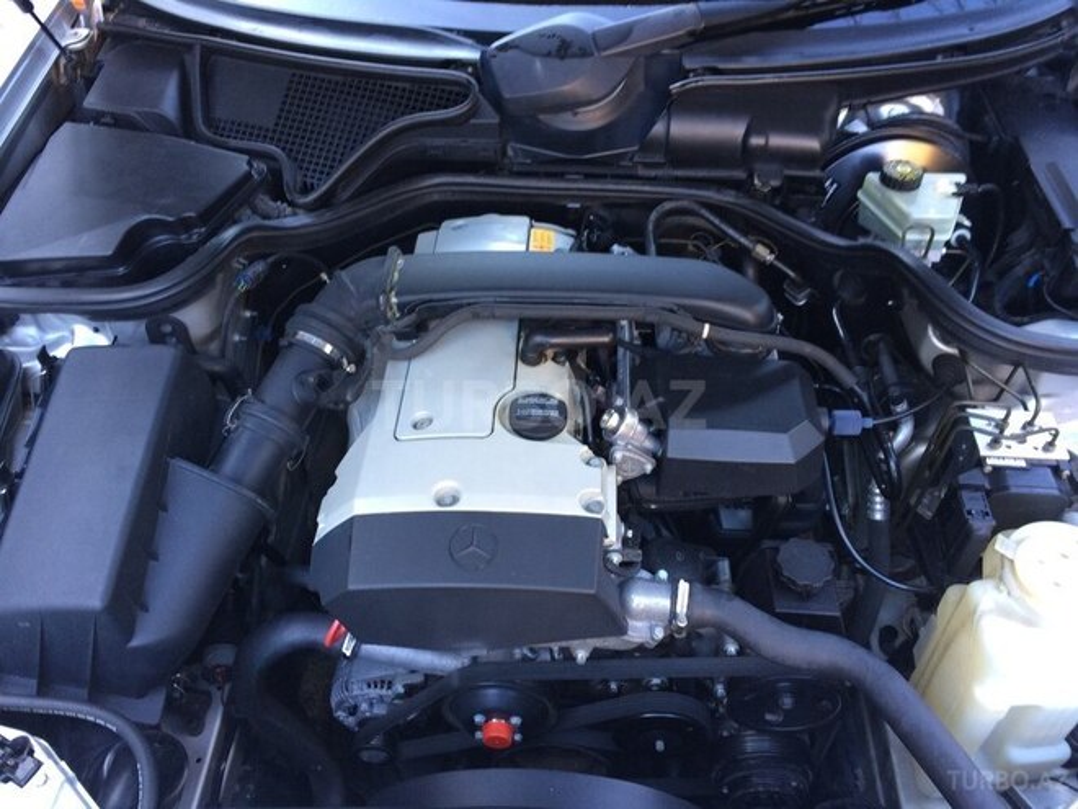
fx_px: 903
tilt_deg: -46.6
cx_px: 539
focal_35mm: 29
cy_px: 404
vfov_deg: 48.2
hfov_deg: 61.7
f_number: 2.2
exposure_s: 1/33
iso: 80
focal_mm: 4.15
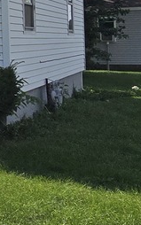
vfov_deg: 26.0
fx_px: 479
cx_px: -251
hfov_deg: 11.6
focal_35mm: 78
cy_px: 45
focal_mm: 2.2
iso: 50
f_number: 2.2
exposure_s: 1/4021
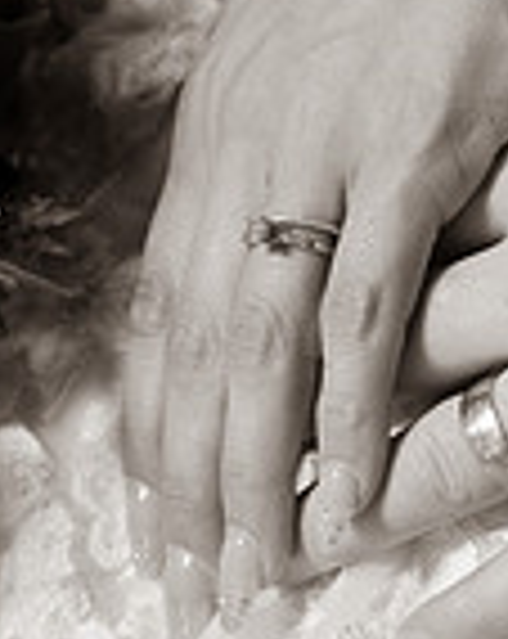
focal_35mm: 322
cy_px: 191
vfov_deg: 6.0
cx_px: 166
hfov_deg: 4.8
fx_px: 6071
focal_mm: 70
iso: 100
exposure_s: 1/400
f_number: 4
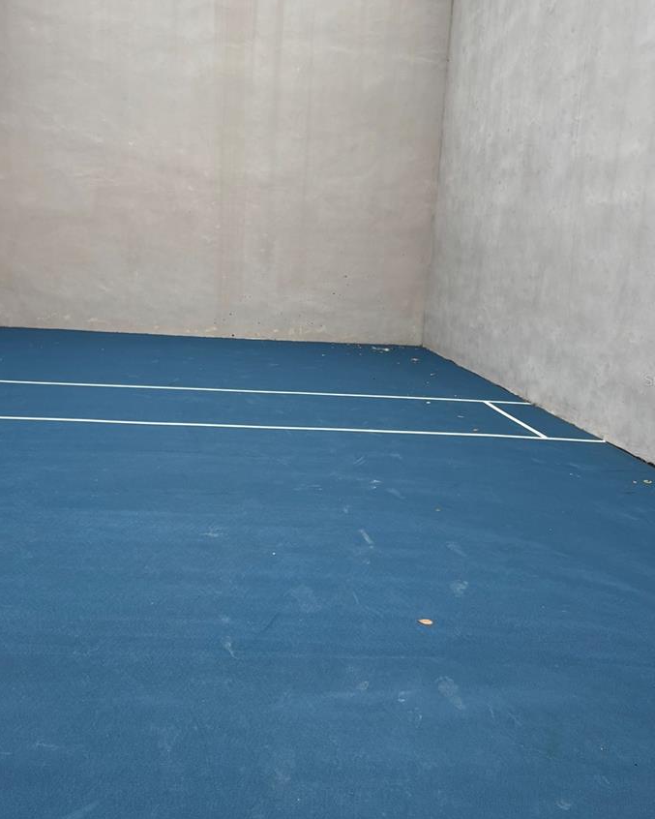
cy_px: 379
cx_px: 278
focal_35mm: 36
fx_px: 872
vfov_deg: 50.2
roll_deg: -4.6
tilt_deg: -9.0
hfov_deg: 41.1
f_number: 1.6
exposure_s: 1/641
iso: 50
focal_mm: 5.96
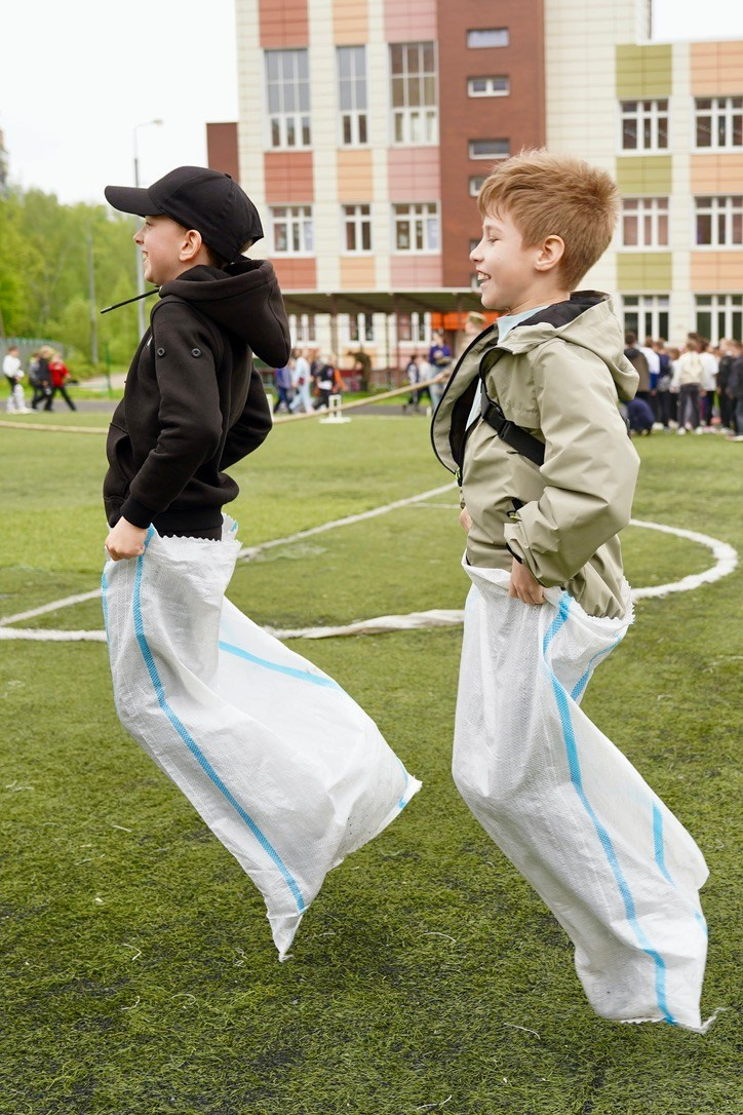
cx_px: 372
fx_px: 987
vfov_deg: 58.9
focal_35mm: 32
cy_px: 558
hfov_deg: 41.2
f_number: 3.5
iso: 200
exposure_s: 1/500
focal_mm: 31.9
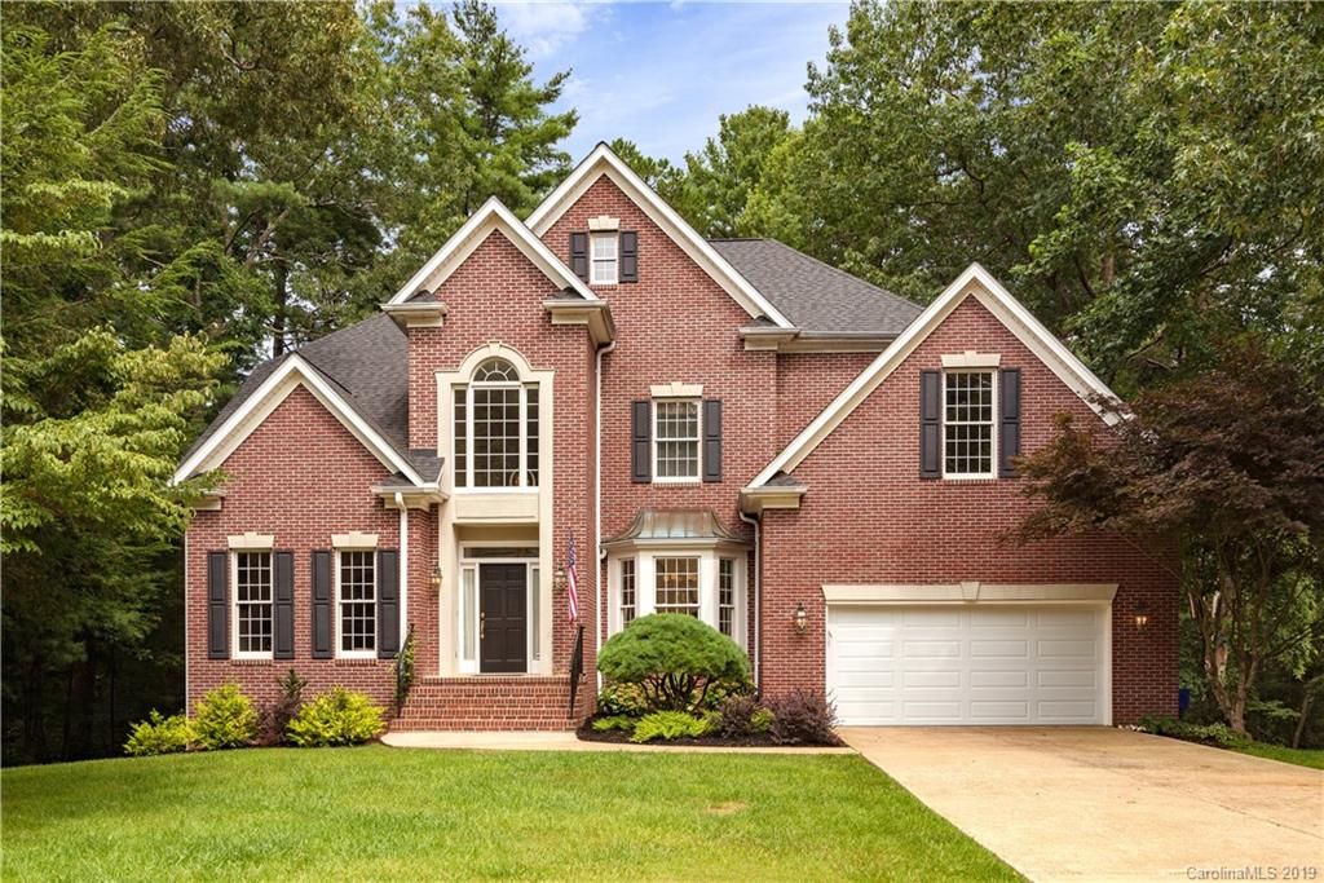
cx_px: 662
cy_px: 442
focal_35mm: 30
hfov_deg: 61.9
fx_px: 1103
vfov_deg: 43.6
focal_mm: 30
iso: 200
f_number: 8
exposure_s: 1/500
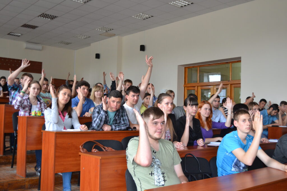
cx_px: 144
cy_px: 96
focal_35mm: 36
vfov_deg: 36.9
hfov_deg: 53.1
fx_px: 287
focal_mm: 24
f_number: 4
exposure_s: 1/60
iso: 900
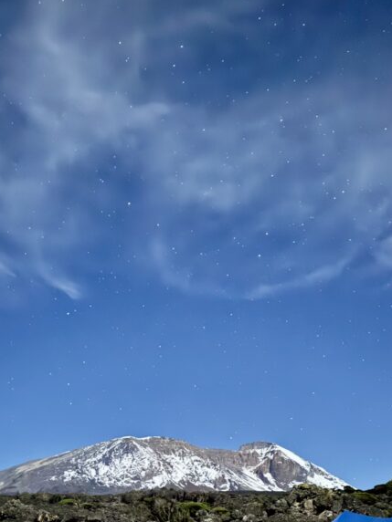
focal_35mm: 43
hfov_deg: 33.6
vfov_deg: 41.1
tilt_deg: +13.3
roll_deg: +2.4
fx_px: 649
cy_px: 449
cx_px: 205
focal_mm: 6.76
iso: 5000
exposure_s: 2
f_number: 1.78
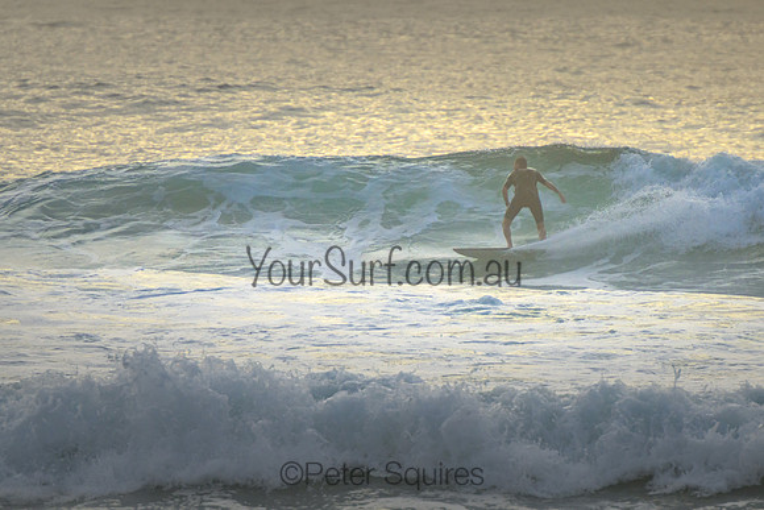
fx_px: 11670
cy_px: 219
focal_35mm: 550
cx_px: 455
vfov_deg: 2.5
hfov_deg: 3.7
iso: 560
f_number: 5.6
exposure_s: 1/2000
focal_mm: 400
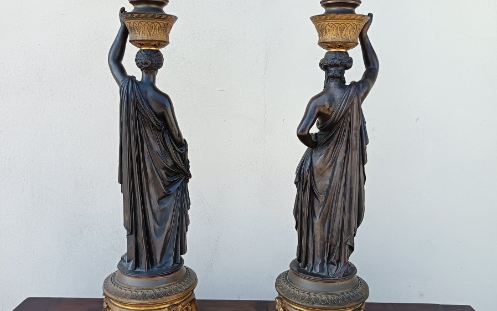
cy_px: 171
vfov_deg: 37.2
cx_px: 248
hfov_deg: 56.7
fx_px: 460
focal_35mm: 34
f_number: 1.75
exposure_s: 1/114
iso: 100
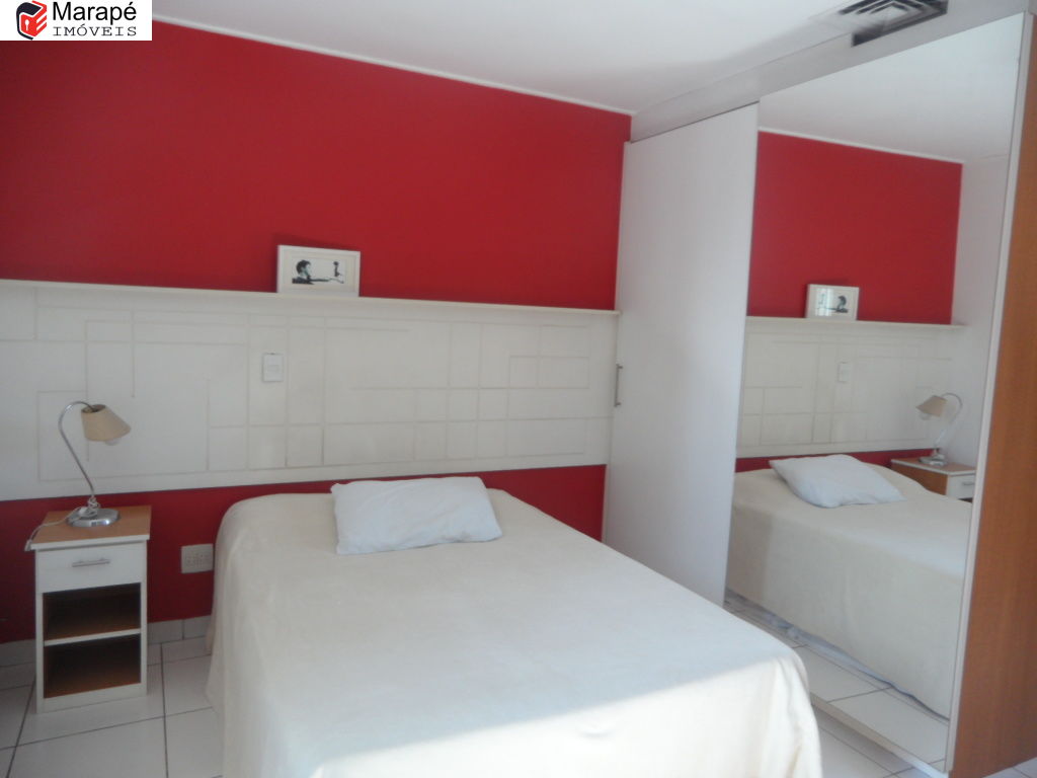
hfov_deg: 71.6
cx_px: 518
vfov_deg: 56.8
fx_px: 719
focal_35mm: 24
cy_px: 389
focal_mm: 4.1
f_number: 2.9
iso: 80
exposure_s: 1/30
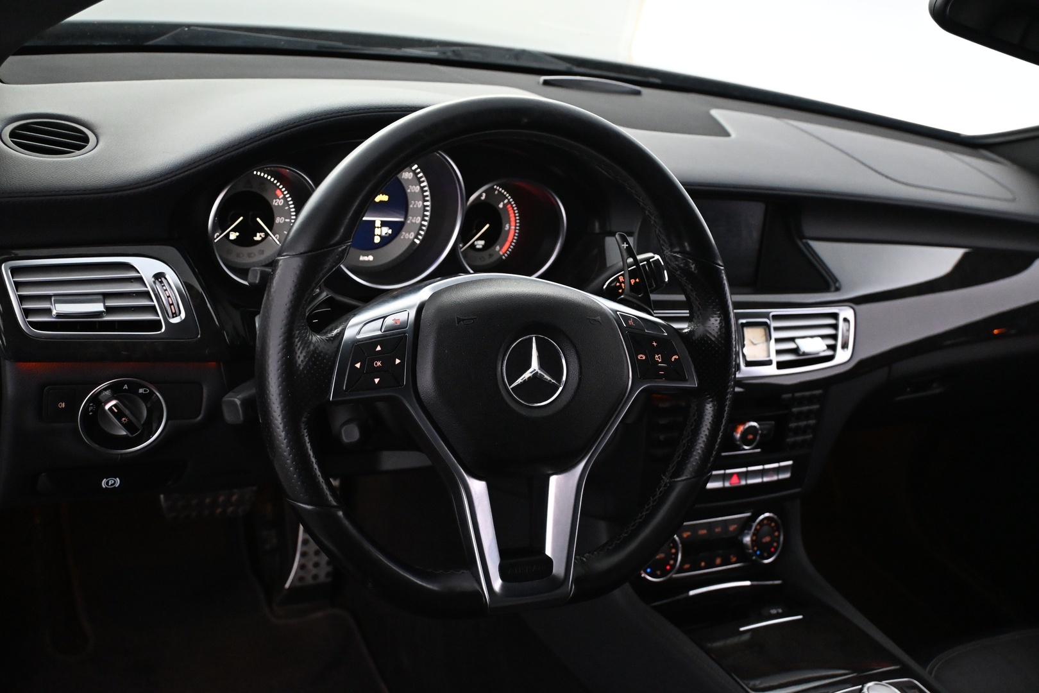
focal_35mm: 38
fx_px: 1082
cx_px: 520
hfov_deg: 51.3
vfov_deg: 35.5
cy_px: 346
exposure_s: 1/60
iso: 3600
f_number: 4.2
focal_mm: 25
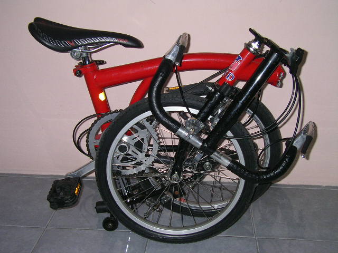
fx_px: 469
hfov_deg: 39.7
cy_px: 126
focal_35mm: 48
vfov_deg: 30.3
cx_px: 169
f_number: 3.1
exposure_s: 1/39
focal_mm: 7.4
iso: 100
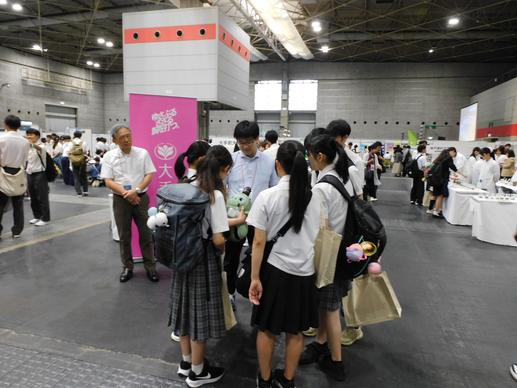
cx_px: 258
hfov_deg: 71.6
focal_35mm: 24
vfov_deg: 56.8
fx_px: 358
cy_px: 194
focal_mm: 4.3
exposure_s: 1/30
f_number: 3.3
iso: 320
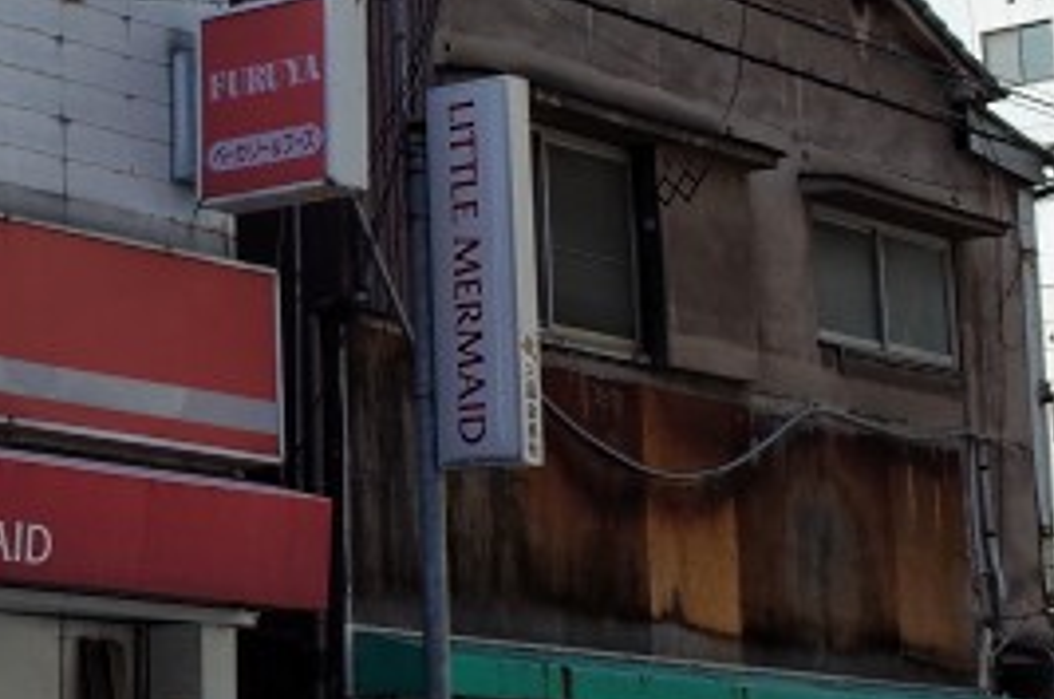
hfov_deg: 17.5
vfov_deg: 13.0
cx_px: -529
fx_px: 3069
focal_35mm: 105
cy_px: 257
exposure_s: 1/640
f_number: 5.6
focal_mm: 18.3
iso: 160
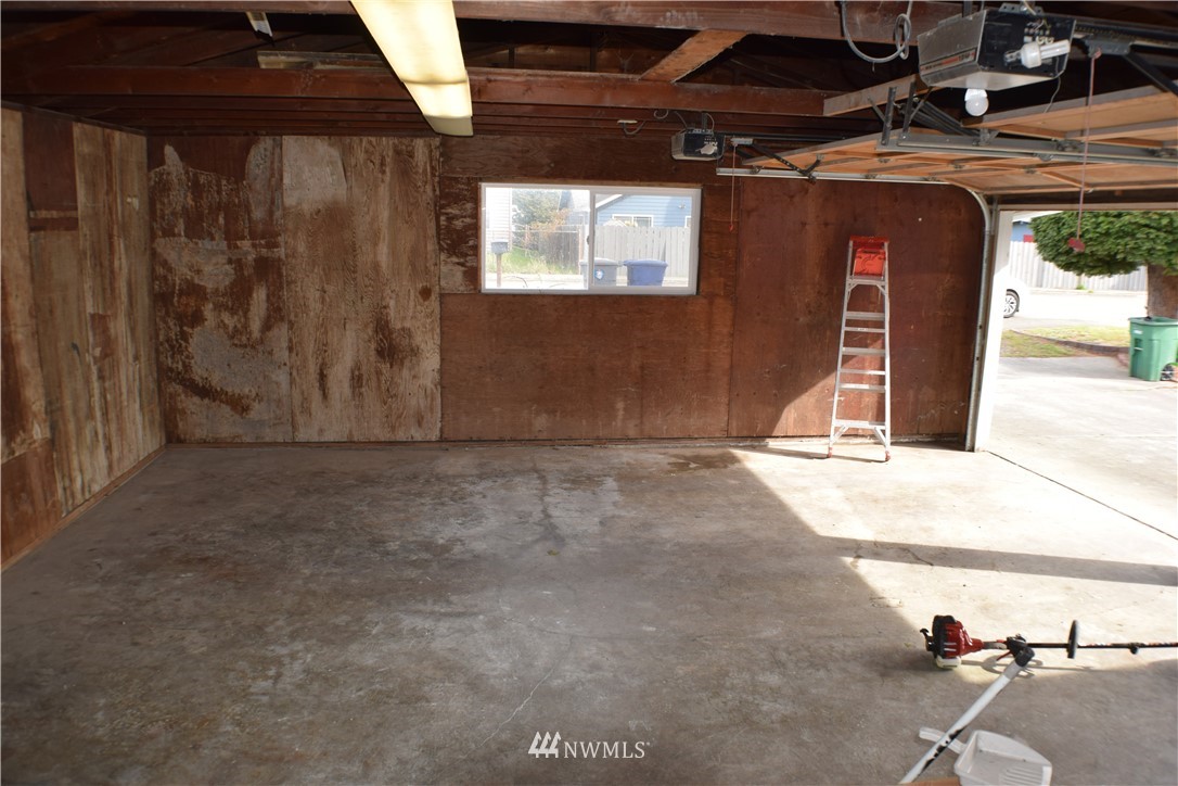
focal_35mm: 33
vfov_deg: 40.0
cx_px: 589
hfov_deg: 57.2
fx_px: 1080
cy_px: 393
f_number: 5.6
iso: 250
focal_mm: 22
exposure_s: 1/125
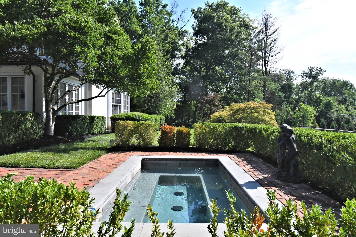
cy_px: 118
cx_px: 178
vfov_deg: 57.2
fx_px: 218
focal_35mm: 22
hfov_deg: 78.6
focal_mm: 15
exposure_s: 1/2000
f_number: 14
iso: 2500
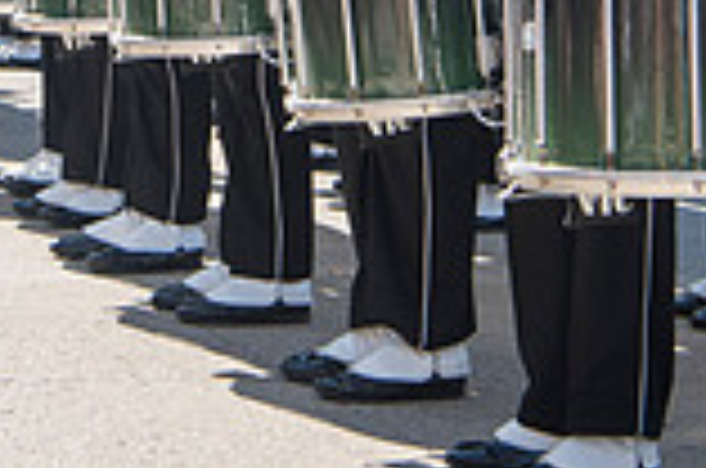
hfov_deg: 12.5
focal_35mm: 163
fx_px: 3190
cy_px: -353
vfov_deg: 8.1
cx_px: 22
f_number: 9
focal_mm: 44
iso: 125
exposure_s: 1/125
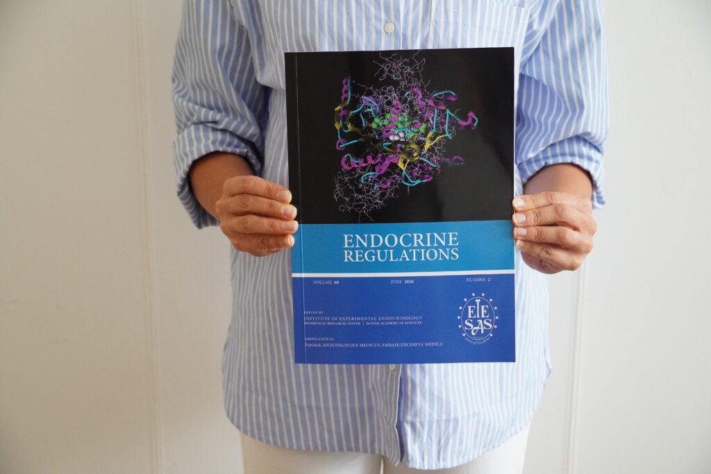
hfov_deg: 31.9
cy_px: 237
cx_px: 356
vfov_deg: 21.6
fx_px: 1244
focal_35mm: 63
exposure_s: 1/160
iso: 2500
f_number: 5
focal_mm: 42
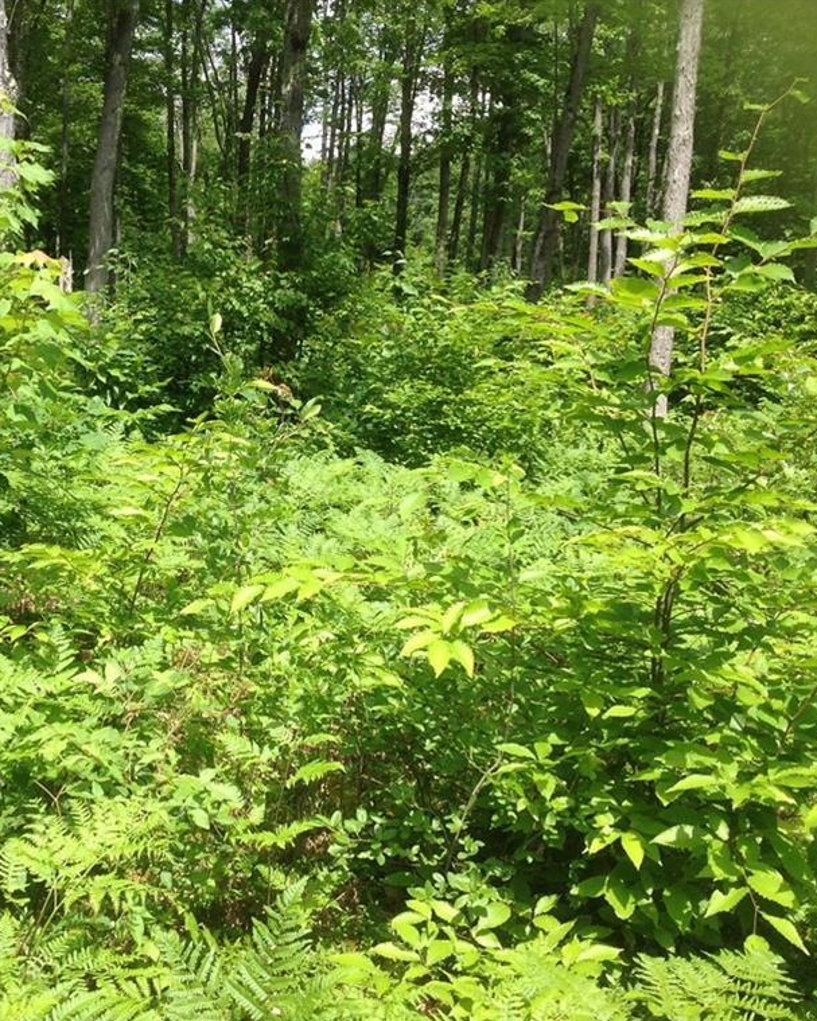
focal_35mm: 46
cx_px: 223
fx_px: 1391
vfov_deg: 40.3
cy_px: 511
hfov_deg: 32.2
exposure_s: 1/1314
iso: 50
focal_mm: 4.28
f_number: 2.4
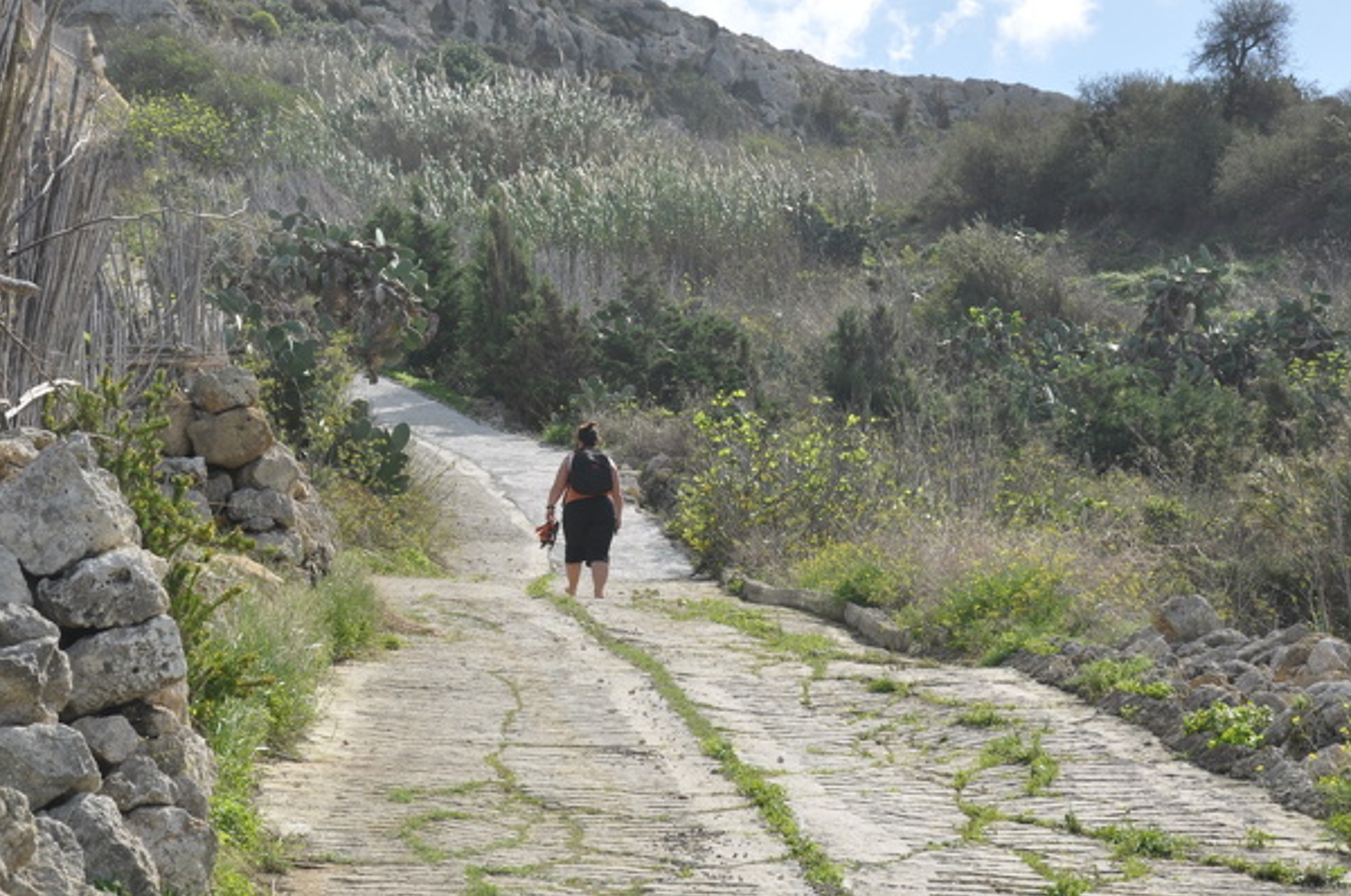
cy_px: 480
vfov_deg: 13.2
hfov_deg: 19.8
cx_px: 558
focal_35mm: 103
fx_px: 3859
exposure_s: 1/400
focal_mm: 52
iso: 200
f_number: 10
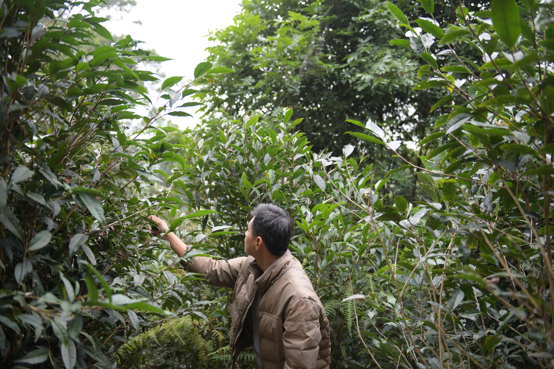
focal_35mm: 34
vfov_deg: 38.9
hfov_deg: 55.8
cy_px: 184
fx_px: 523
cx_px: 277
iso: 320
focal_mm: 34
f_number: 2.8
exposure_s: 1/250
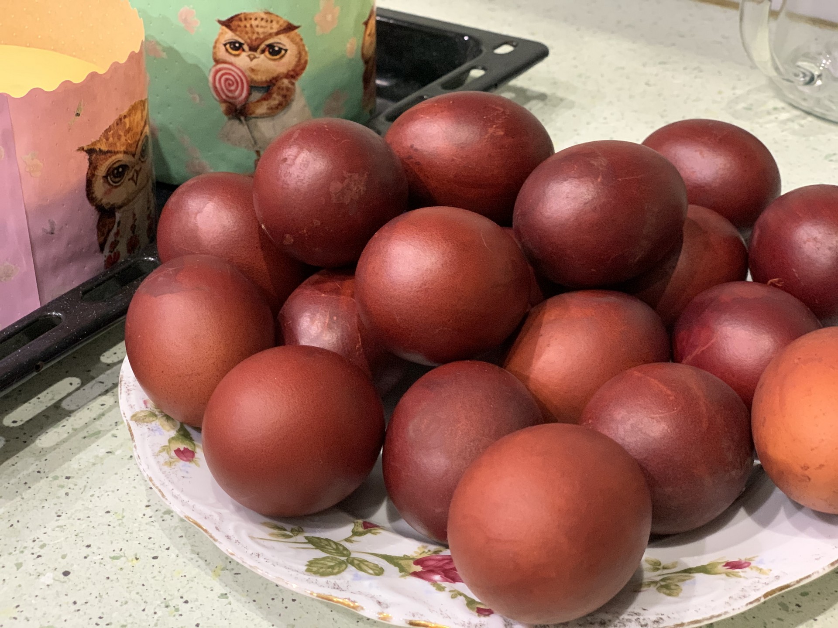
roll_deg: +0.3
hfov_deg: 36.8
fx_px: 1259
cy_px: 314
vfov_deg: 28.0
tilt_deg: -31.9
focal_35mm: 52
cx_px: 419
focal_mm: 6
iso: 640
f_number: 2.4
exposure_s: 1/25
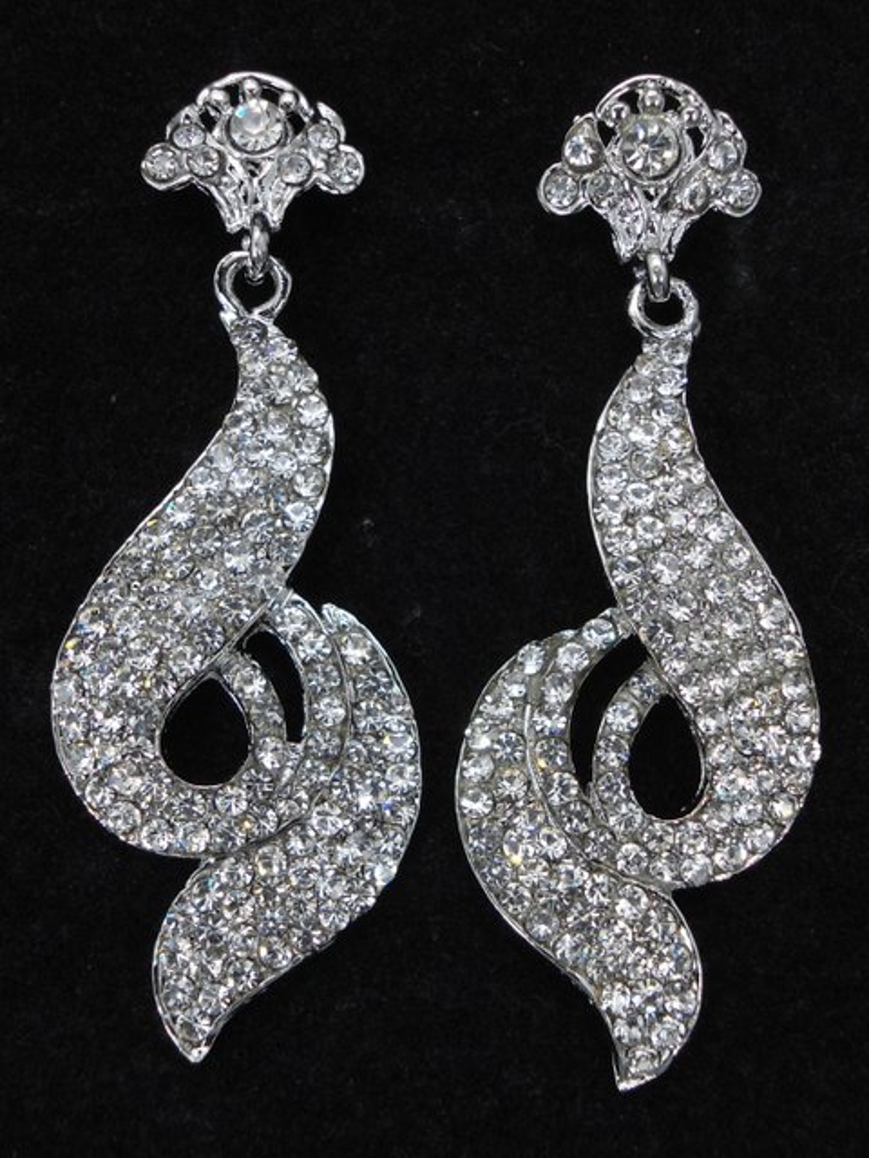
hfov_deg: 38.7
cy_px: 579
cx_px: 434
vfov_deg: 50.1
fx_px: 1238
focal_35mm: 37
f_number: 3.2
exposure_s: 1/50
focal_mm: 6.7
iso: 80
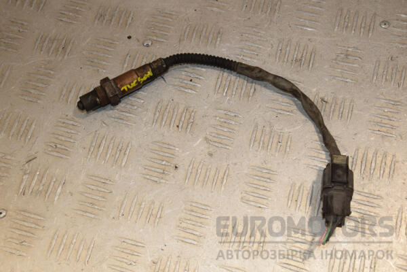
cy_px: 136
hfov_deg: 35.1
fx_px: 644
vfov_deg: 23.8
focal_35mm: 57
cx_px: 204
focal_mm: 38
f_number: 9
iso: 800
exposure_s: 1/200
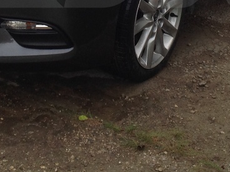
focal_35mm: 114
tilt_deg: -10.0
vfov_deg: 12.5
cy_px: -60
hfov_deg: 17.3
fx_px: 756
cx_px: 100
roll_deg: -2.6
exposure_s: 1/60
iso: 50
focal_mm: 4.28
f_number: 2.4
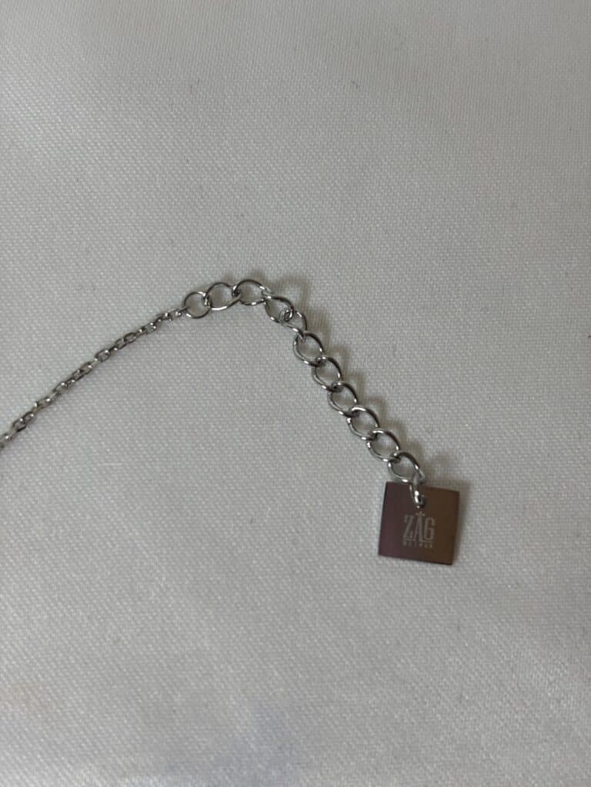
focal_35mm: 52
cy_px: 394
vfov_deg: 36.8
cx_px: 296
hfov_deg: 28.0
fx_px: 1184
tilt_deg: -78.0
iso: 25
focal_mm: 5.96
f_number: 1.6
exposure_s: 1/108
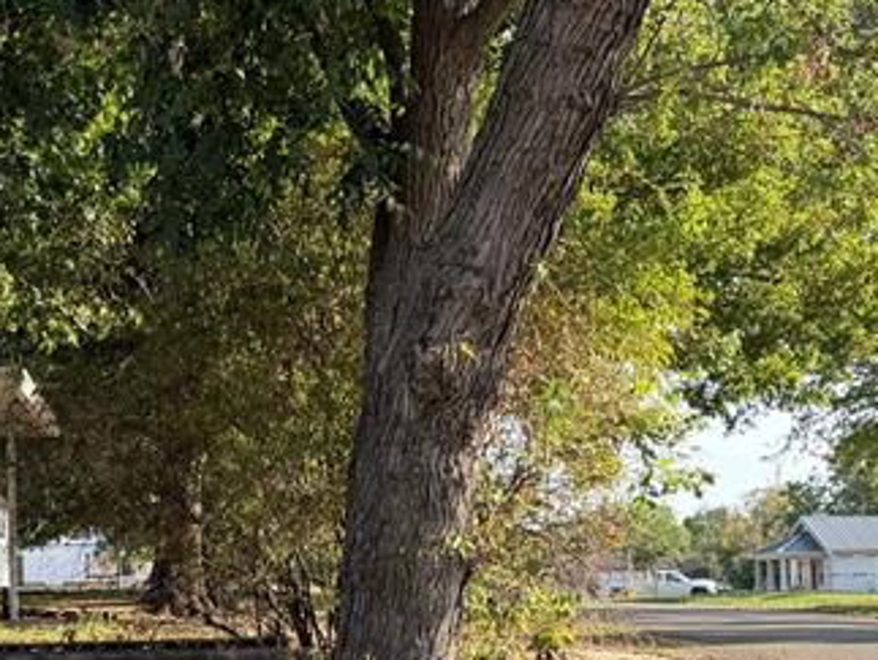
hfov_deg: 23.3
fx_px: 1930
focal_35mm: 76
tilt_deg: +1.5
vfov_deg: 19.3
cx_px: -190
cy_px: 502
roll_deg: +0.9
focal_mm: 6.76
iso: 80
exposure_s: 1/888
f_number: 1.78
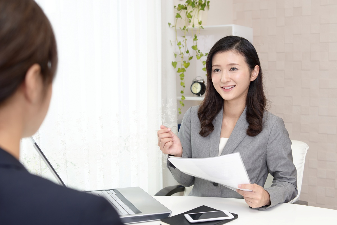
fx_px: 468
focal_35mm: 50
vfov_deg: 27.0
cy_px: 112
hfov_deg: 39.6
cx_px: 168
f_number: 5
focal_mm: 50
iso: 160
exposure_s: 1/125
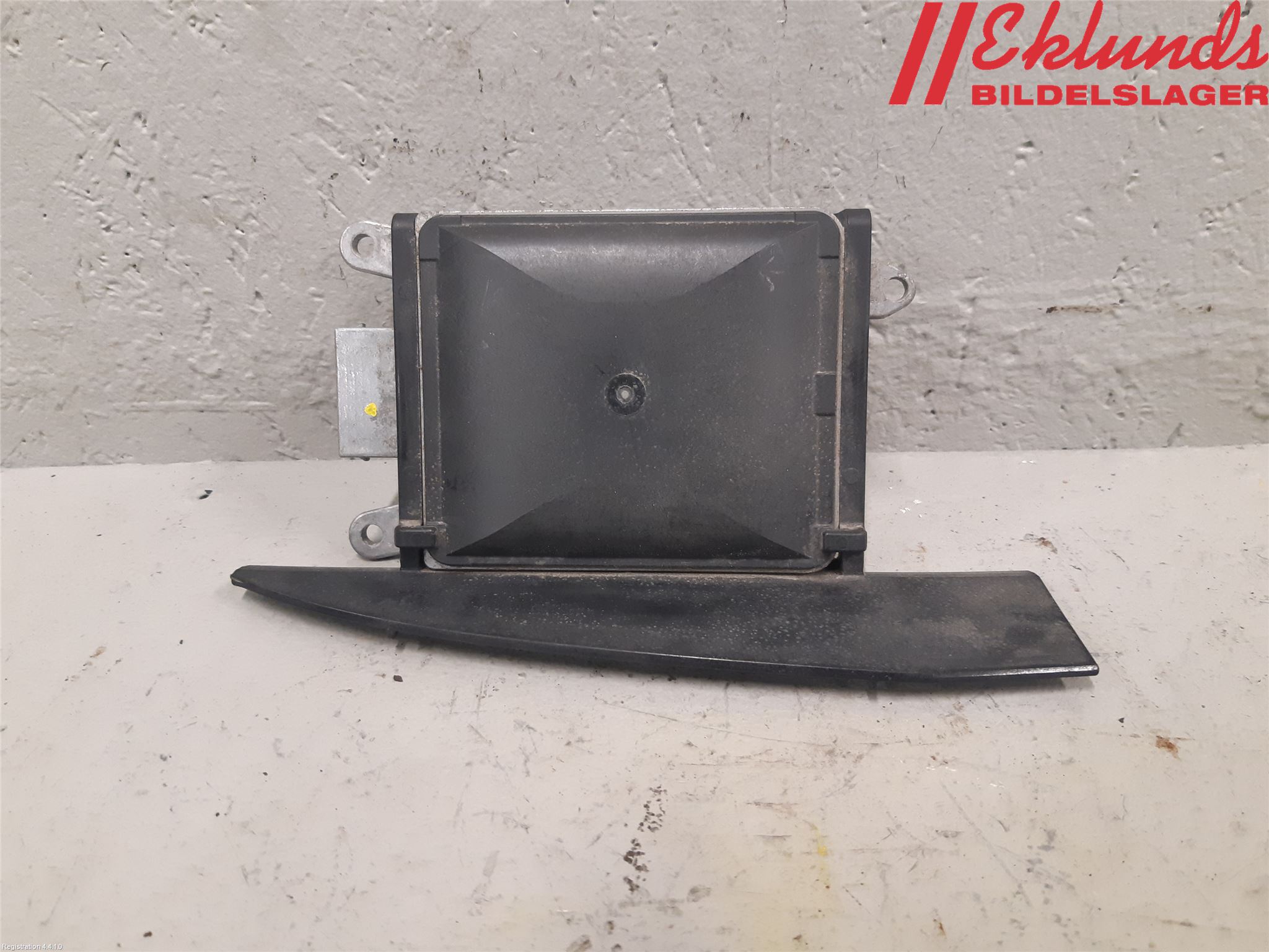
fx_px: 953
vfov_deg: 53.1
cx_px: 634
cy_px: 476
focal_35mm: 26
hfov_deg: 67.3
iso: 250
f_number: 1.7
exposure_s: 1/50
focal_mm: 3.93
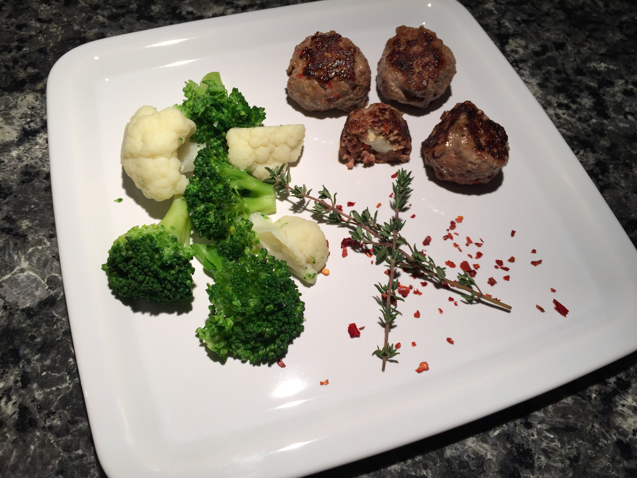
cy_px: 239
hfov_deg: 61.7
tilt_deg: -59.7
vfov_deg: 48.2
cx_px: 318
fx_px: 534
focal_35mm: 29
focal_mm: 4.15
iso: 32
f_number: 2.2
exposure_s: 1/50
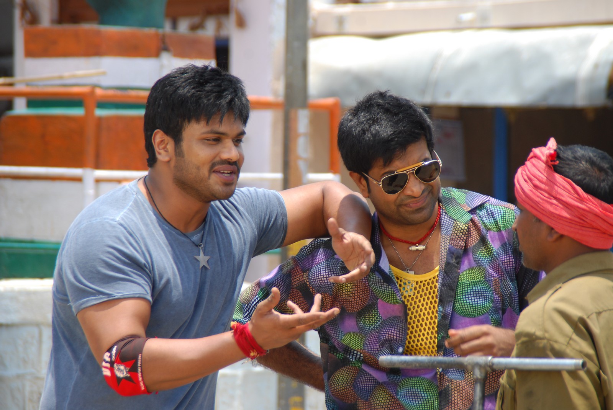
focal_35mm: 300
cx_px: 306
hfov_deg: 6.9
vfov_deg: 4.6
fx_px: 5114
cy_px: 205
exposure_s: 1/250
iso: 160
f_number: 6.3
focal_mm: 200
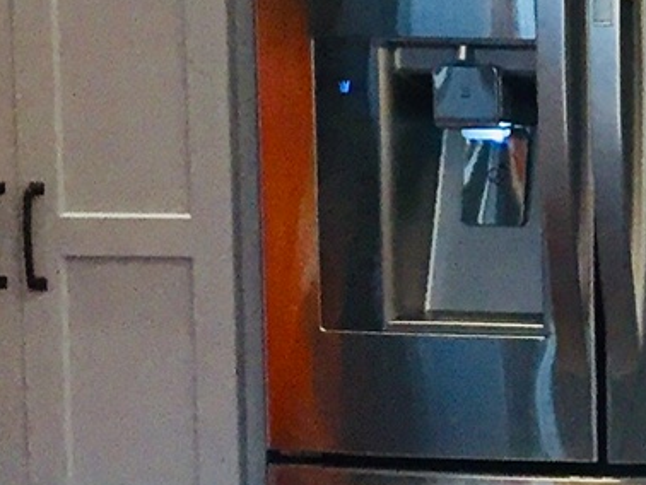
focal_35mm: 157
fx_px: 2932
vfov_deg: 9.4
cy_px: -10
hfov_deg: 10.7
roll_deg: -2.1
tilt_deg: -6.2
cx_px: 1557
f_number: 2.2
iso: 50
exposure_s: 1/30
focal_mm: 4.15
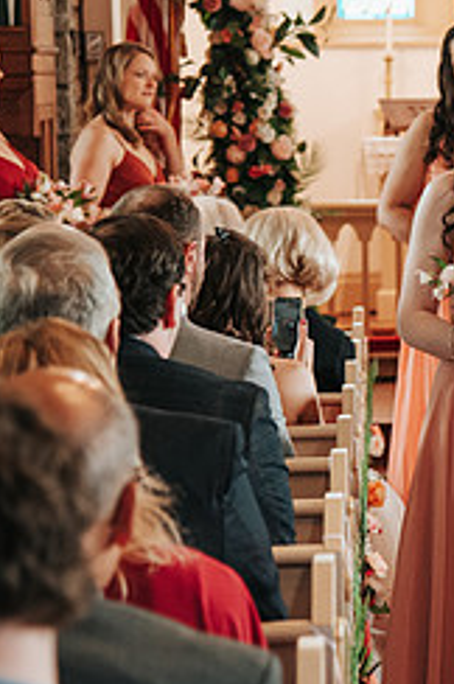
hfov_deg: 6.8
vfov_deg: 10.2
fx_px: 3813
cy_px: 177
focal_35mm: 201
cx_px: 555
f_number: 4
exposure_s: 1/60
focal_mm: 75
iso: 1400
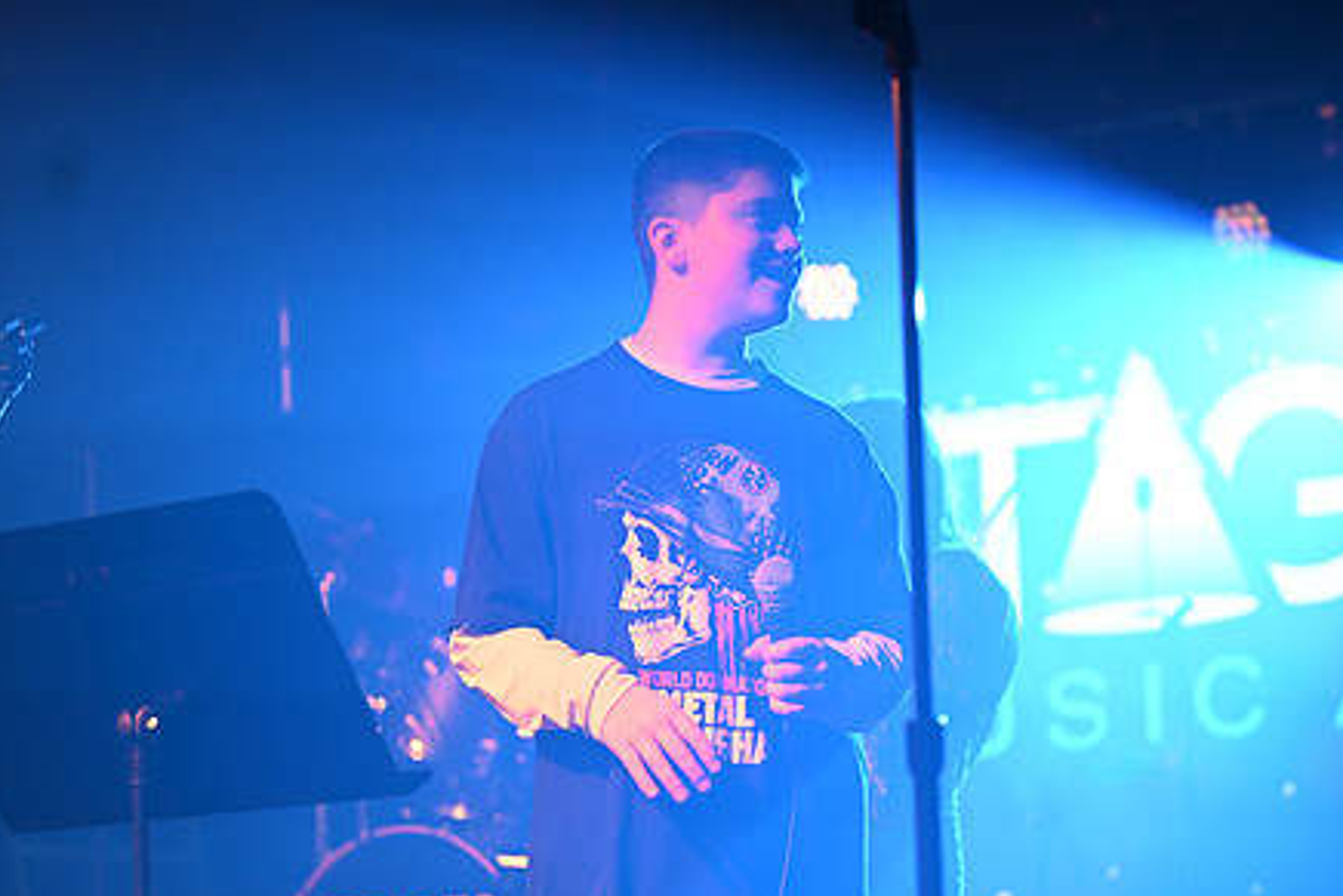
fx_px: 4067
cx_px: 712
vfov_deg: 12.6
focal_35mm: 109
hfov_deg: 18.7
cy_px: 547
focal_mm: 82
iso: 1600
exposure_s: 1/400
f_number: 2.8
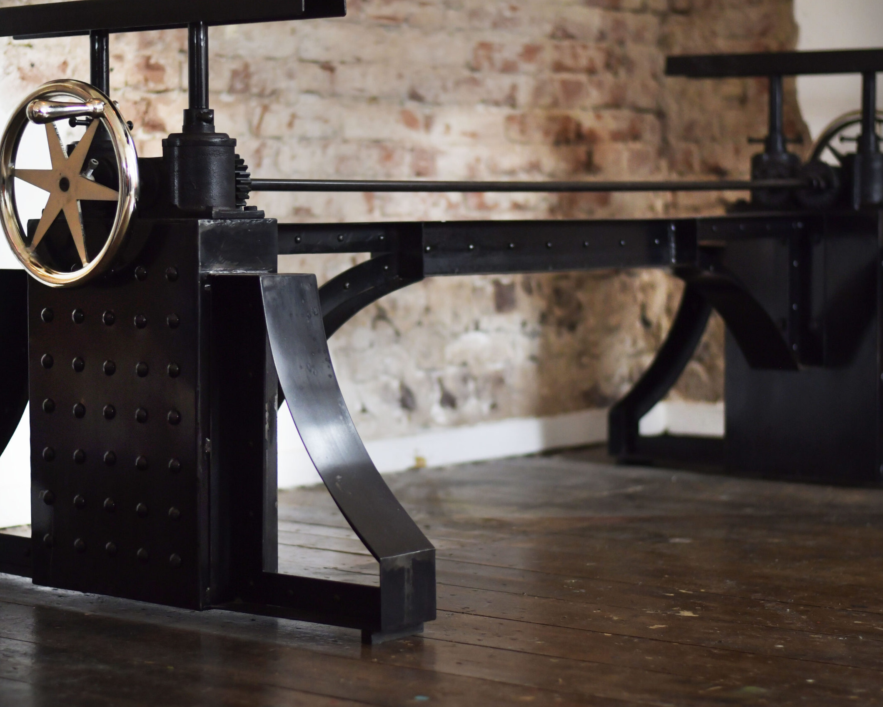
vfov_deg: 18.1
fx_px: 2221
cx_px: 389
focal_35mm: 85
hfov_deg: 22.5
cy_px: 355
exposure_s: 1/125
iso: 500
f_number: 2.5
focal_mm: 50
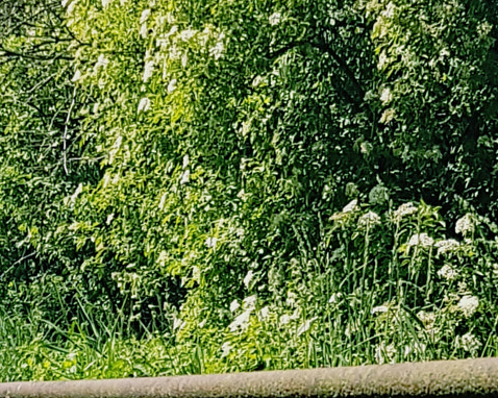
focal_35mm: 85
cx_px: 206
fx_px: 1252
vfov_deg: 14.6
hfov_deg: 22.5
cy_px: 818
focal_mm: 4.2
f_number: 1.7
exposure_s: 1/1300
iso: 40
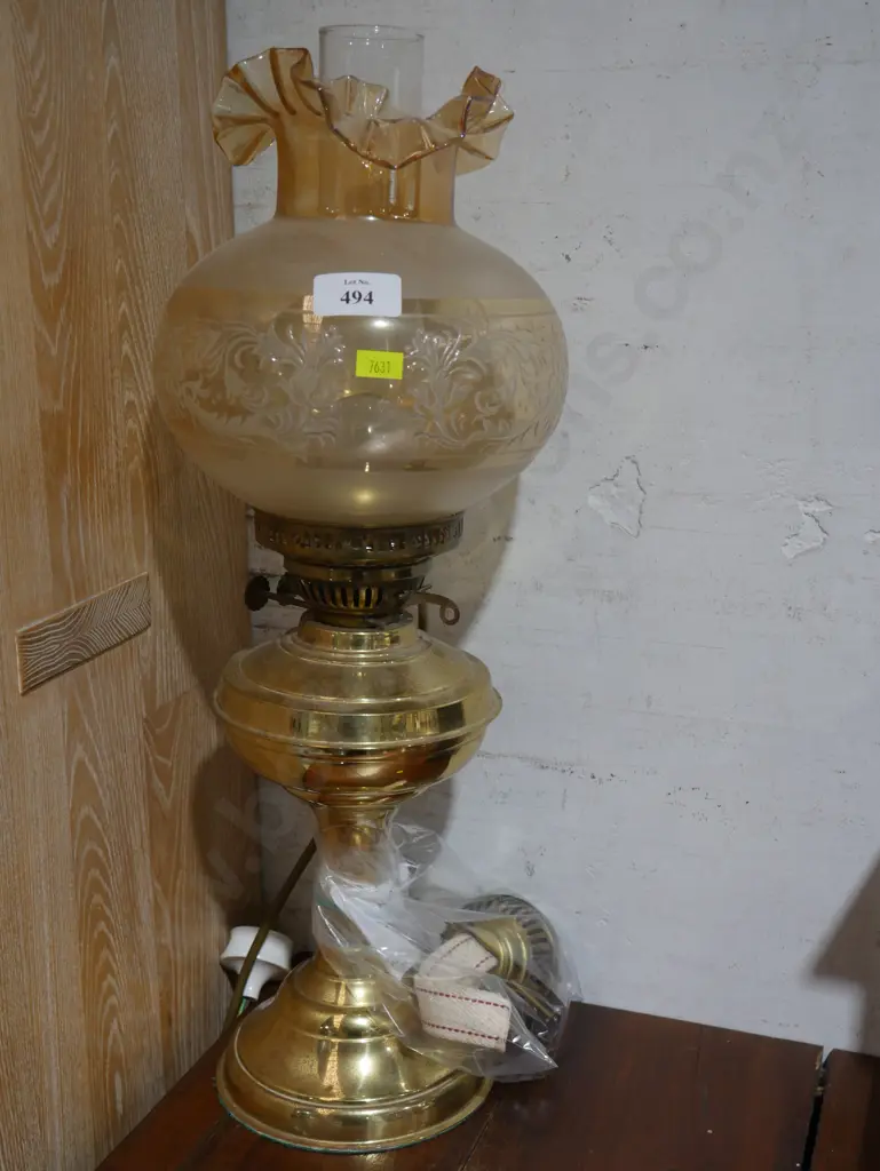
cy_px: 586
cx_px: 440
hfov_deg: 32.9
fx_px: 1490
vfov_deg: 42.9
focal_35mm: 44
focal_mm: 22
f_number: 4.7
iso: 400
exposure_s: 1/60
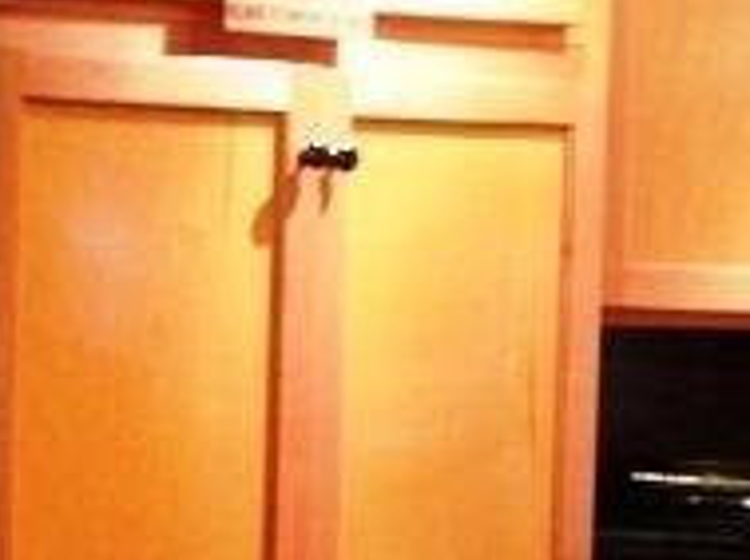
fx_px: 2422
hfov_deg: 17.4
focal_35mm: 112
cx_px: 115
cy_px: 314
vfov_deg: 13.2
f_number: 2.4
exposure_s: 1/20
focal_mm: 4.12
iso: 125
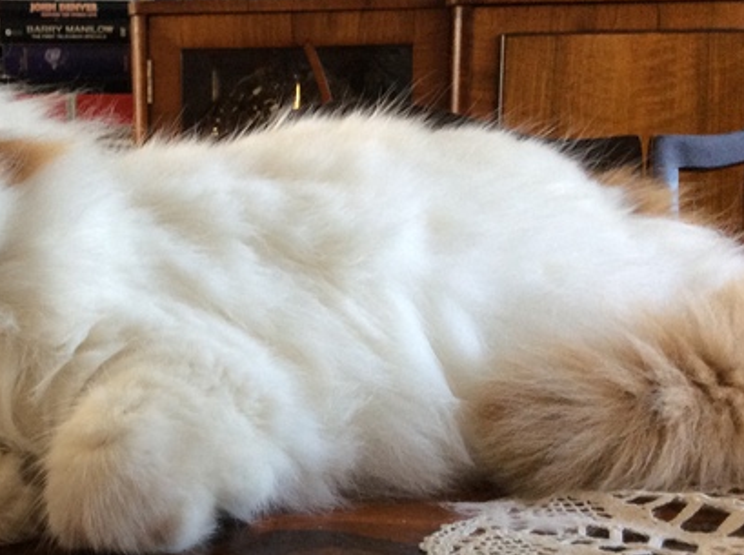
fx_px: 1158
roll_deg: +0.9
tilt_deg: -10.7
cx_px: 186
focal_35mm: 54
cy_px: 370
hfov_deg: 34.8
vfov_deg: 26.8
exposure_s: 1/25
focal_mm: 3.3
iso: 125
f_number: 2.4
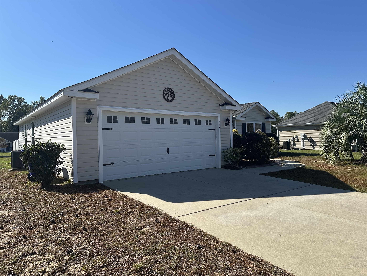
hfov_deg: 71.6
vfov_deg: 56.8
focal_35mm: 24
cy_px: 138
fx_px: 254
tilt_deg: +1.5
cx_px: 184
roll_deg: +1.8
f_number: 1.78
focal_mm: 6.86
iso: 80
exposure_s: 1/4348
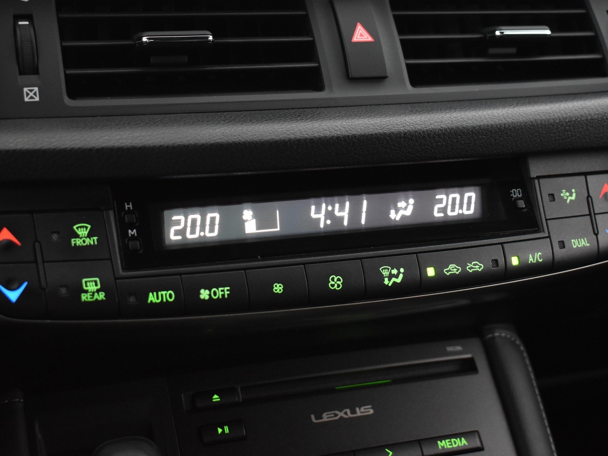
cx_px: 300
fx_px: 984
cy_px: 225
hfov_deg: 34.4
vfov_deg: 26.1
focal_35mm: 56
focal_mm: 34
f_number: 4.5
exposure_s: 1/25
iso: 3200
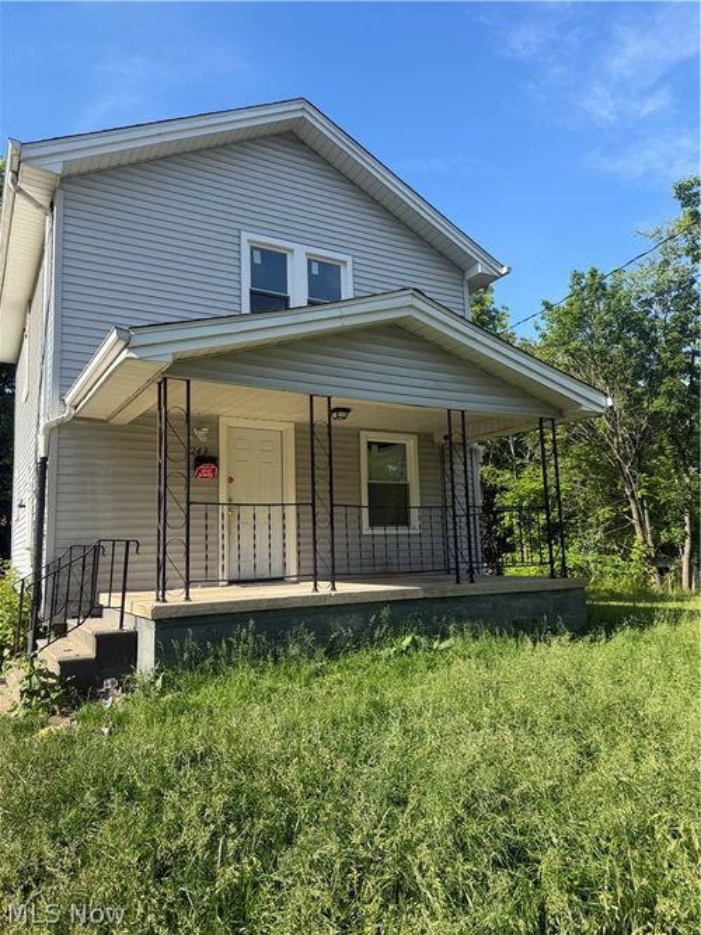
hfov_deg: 56.8
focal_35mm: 24
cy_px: 468
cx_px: 350
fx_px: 648
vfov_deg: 71.6
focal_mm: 6.76
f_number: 1.78
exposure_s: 1/1812
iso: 80
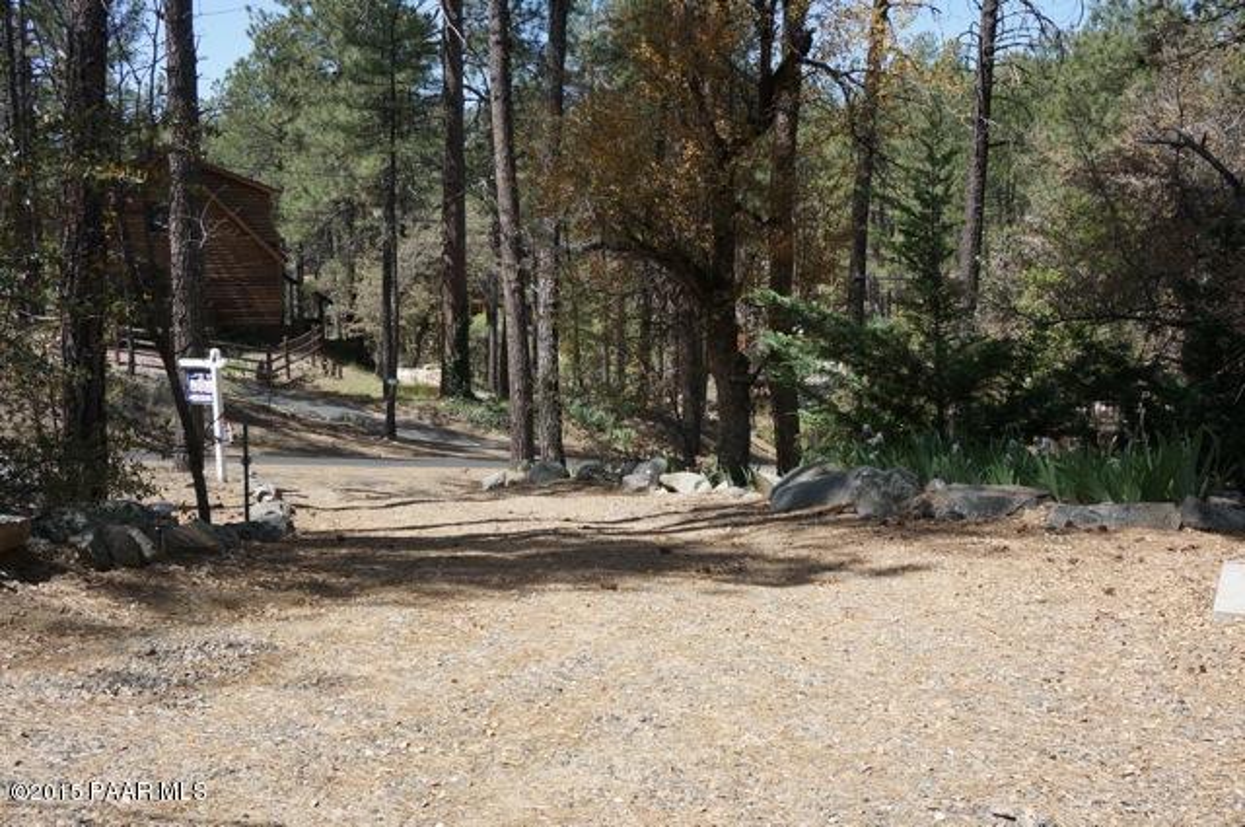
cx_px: 622
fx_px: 1243
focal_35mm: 36
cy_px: 414
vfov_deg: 36.8
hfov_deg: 53.2
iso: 100
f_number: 8
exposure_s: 1/125
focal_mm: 24
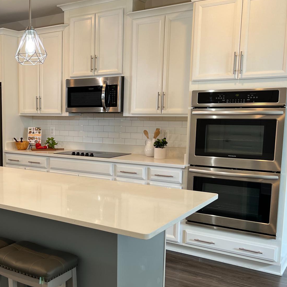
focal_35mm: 43
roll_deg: +0.7
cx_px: 33
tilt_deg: -7.3
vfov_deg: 39.1
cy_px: 161
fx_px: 403
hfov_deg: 36.9
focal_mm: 5.7
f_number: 1.5
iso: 64
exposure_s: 1/120
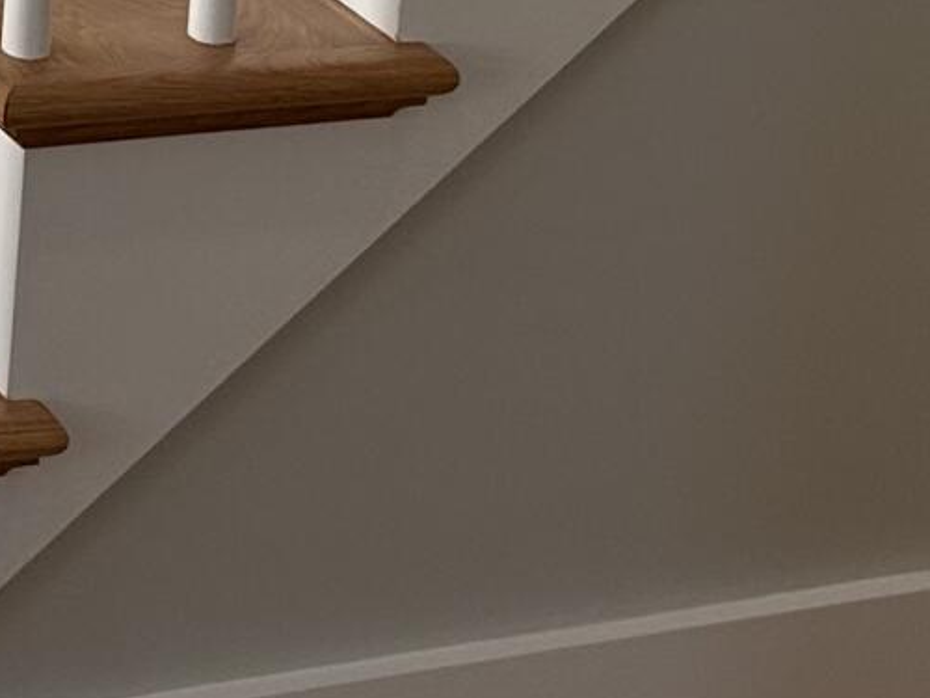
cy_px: -888
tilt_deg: -9.1
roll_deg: -3.6
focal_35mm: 144
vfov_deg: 9.4
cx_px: -625
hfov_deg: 12.7
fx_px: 3869
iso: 80
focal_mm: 6.86
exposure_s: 1/424
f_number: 1.78
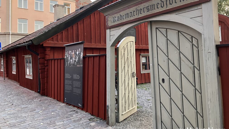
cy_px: 49
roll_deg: +1.0
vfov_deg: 37.6
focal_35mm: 31
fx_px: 188
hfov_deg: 62.6
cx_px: 116
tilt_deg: +4.3
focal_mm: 3.99
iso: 80
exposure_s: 1/78
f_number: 1.8
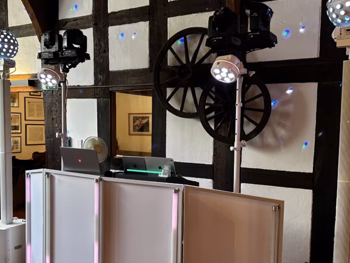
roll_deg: -0.6
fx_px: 394
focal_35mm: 39
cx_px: 154
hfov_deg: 47.7
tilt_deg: -6.2
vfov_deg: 36.7
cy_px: 160
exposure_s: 1/50
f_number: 1.78
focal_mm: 6.86
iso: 160
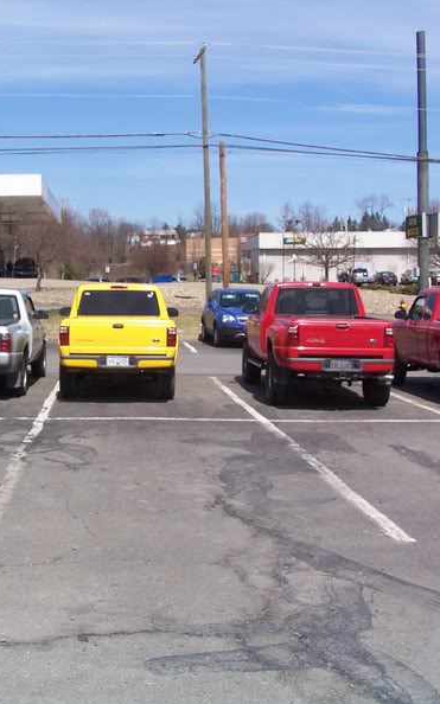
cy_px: 353
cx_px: 146
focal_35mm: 50
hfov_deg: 25.7
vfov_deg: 40.3
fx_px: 960
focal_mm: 6
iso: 80
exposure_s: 1/750
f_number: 4
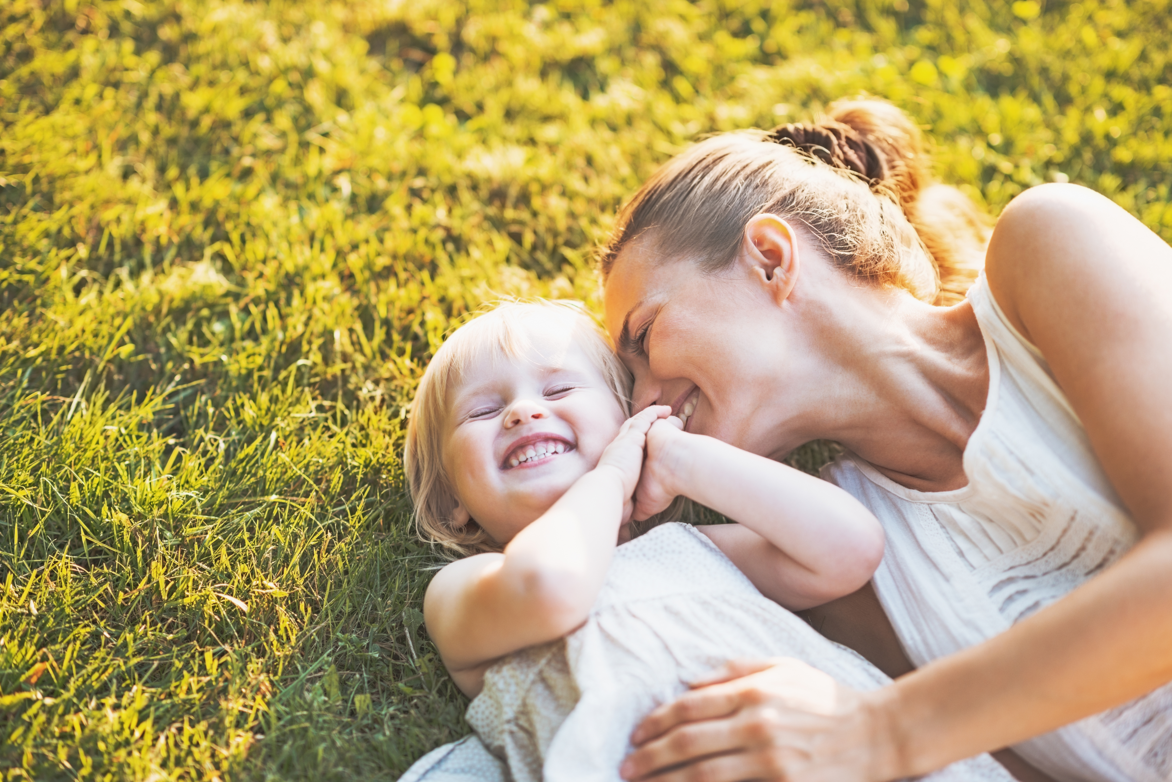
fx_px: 2768
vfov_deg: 16.1
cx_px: 586
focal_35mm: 85
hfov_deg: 23.9
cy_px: 391
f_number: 2
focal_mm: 85
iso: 200
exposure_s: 1/800
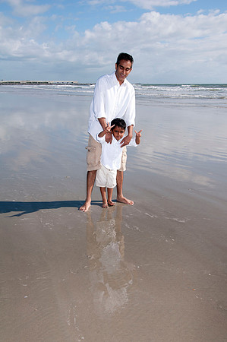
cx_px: 114
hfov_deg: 34.1
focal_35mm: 39
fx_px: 370
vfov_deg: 49.6
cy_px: 171
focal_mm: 26
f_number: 11
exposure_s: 1/250
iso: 100
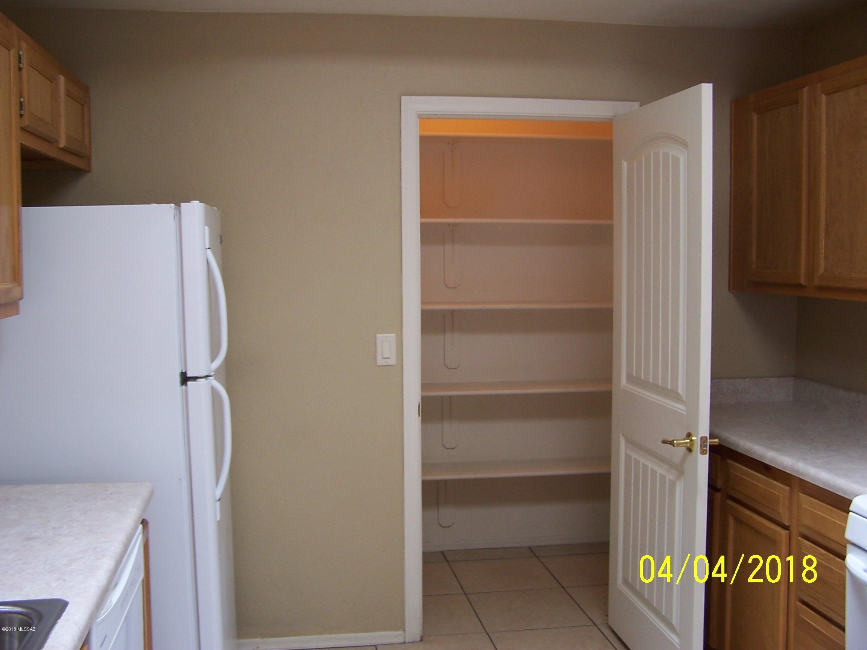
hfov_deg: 49.0
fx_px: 952
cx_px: 434
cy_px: 325
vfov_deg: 37.7
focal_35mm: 38
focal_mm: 6.3
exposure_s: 1/30
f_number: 2.8
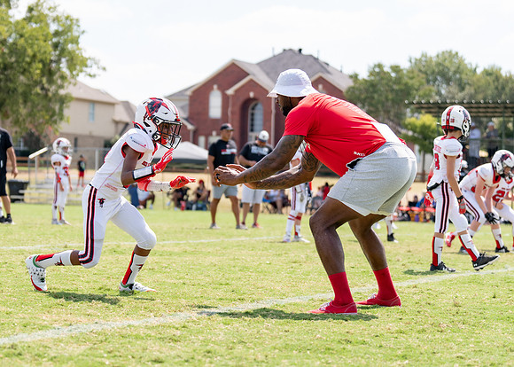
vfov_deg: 13.5
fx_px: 1552
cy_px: 192
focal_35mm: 106
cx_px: 201
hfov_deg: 18.8
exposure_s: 1/1600
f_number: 2.8
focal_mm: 70
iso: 200
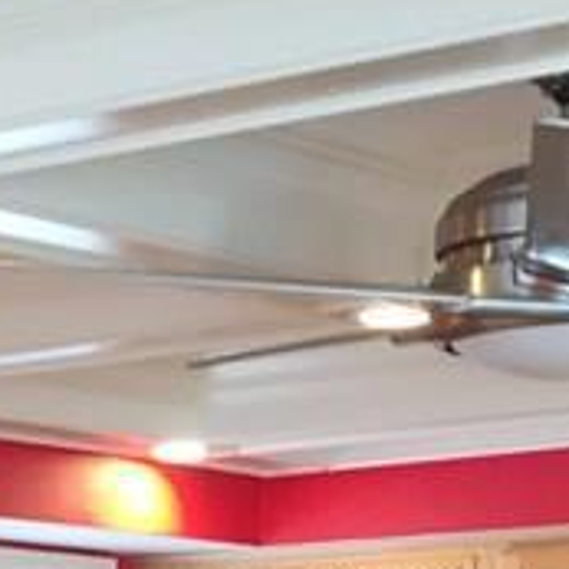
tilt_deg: -8.1
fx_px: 2827
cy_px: 1220
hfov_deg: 11.3
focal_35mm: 152
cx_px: -92
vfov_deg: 10.4
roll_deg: -0.3
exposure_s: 1/30
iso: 100
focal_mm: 4.15
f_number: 2.2
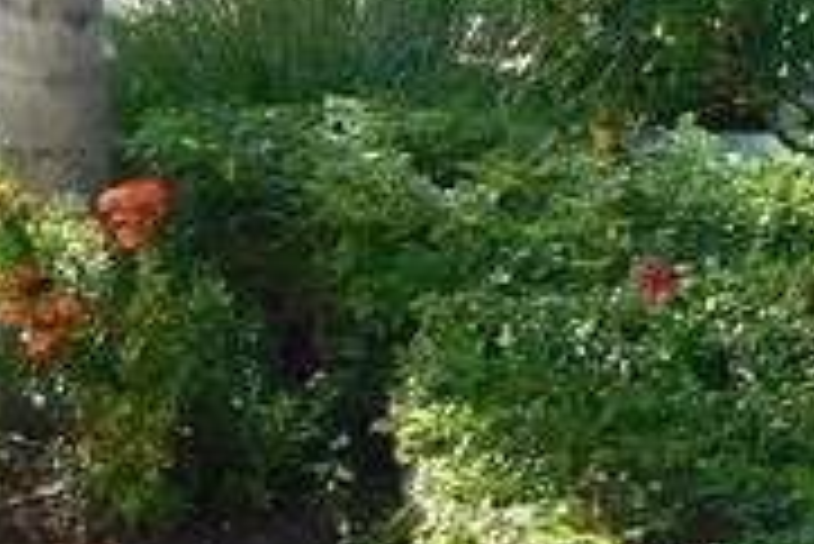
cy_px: 180
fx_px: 3055
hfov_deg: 15.1
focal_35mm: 135
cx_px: 625
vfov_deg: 10.2
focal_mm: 4
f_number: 3
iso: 125
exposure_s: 1/640
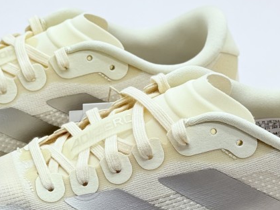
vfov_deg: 29.7
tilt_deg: -23.7
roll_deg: -0.9
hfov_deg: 38.9
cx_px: 141
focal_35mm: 49
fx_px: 397
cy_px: 104
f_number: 1.78
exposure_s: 1/740
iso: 64
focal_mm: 6.76
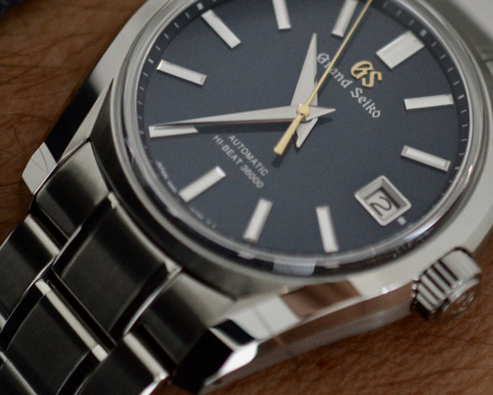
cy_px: 137
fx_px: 1767
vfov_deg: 12.7
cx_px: 283
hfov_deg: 15.9
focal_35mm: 121
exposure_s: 1/60
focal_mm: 40
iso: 1400
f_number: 3
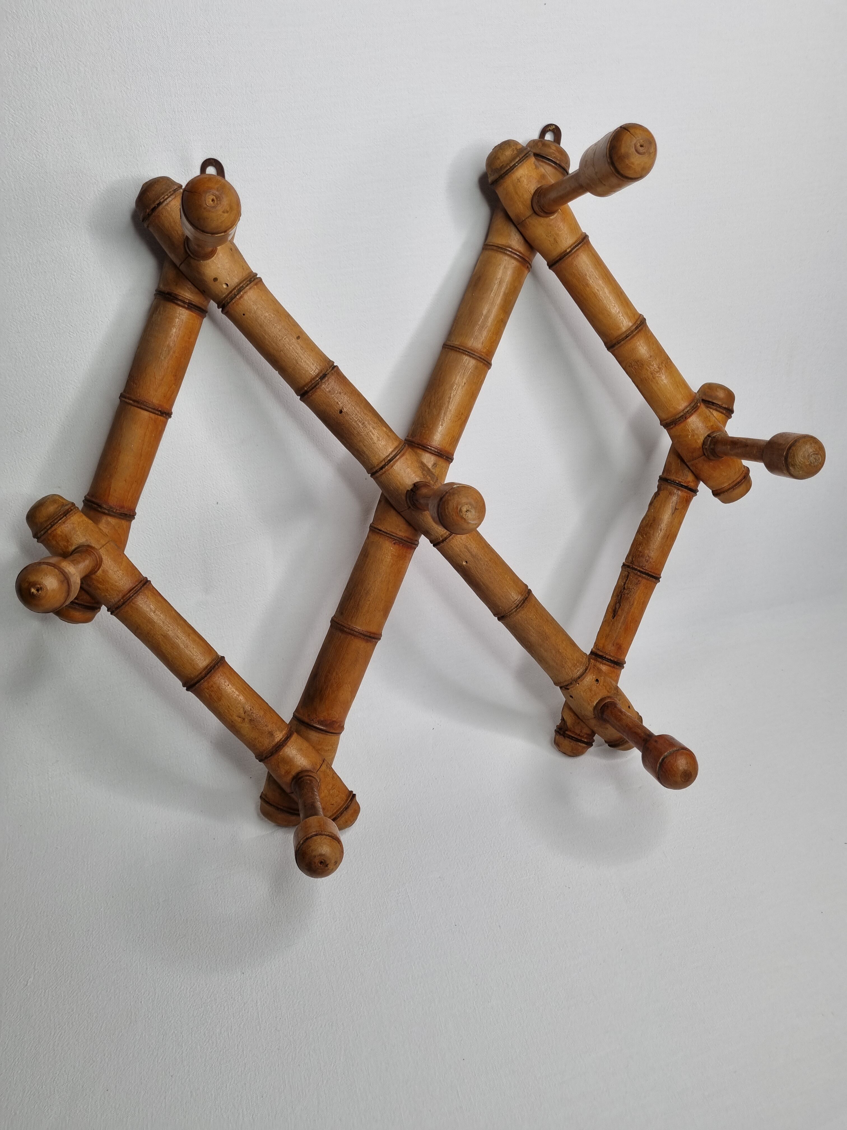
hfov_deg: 53.1
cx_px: 424
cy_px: 565
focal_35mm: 26
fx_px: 848
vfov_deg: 67.3
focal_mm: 5.4
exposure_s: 1/192
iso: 50
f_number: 1.8
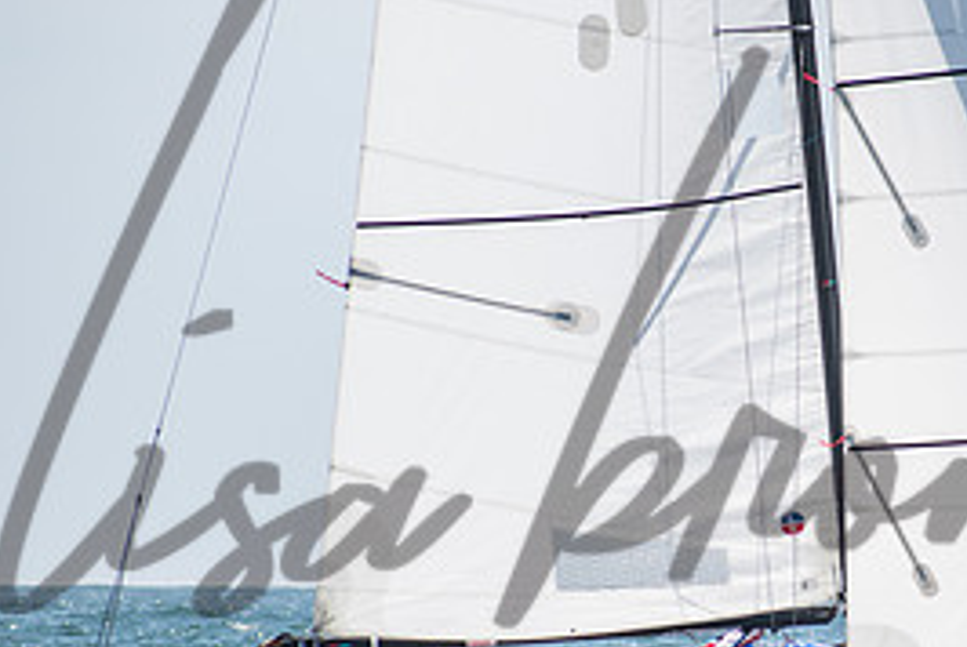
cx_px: 803
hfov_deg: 3.6
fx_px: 15381
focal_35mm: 572
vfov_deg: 2.4
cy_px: 460
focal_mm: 175
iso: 200
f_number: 6.3
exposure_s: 1/1000
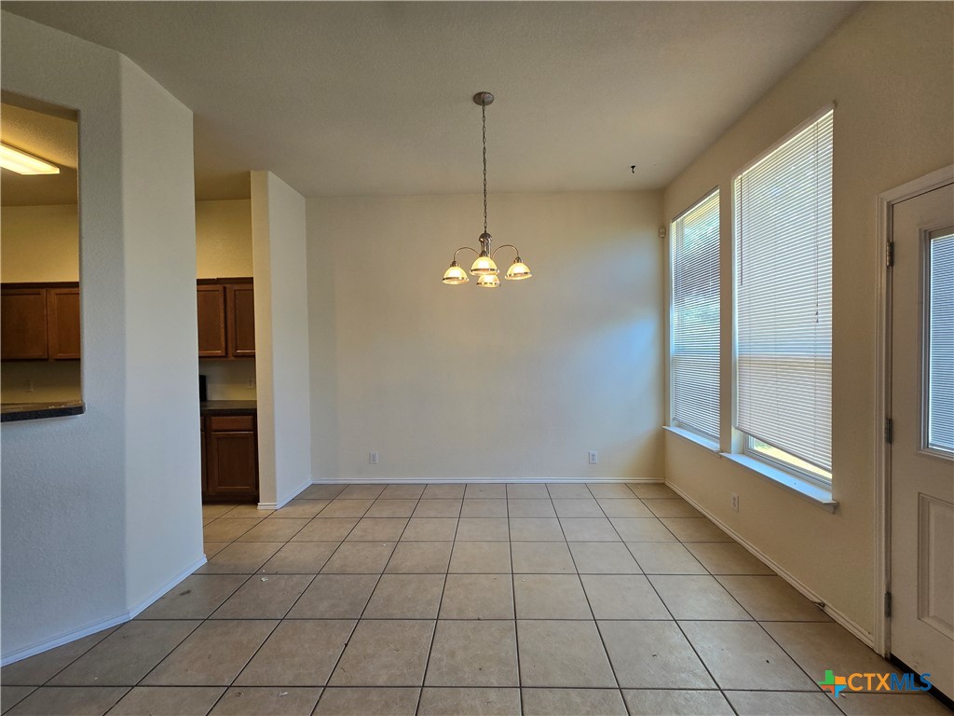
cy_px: 358
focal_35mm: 13
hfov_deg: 106.2
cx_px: 477
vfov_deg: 89.9
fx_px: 358
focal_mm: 2.2
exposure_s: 1/60
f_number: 2.2
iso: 64
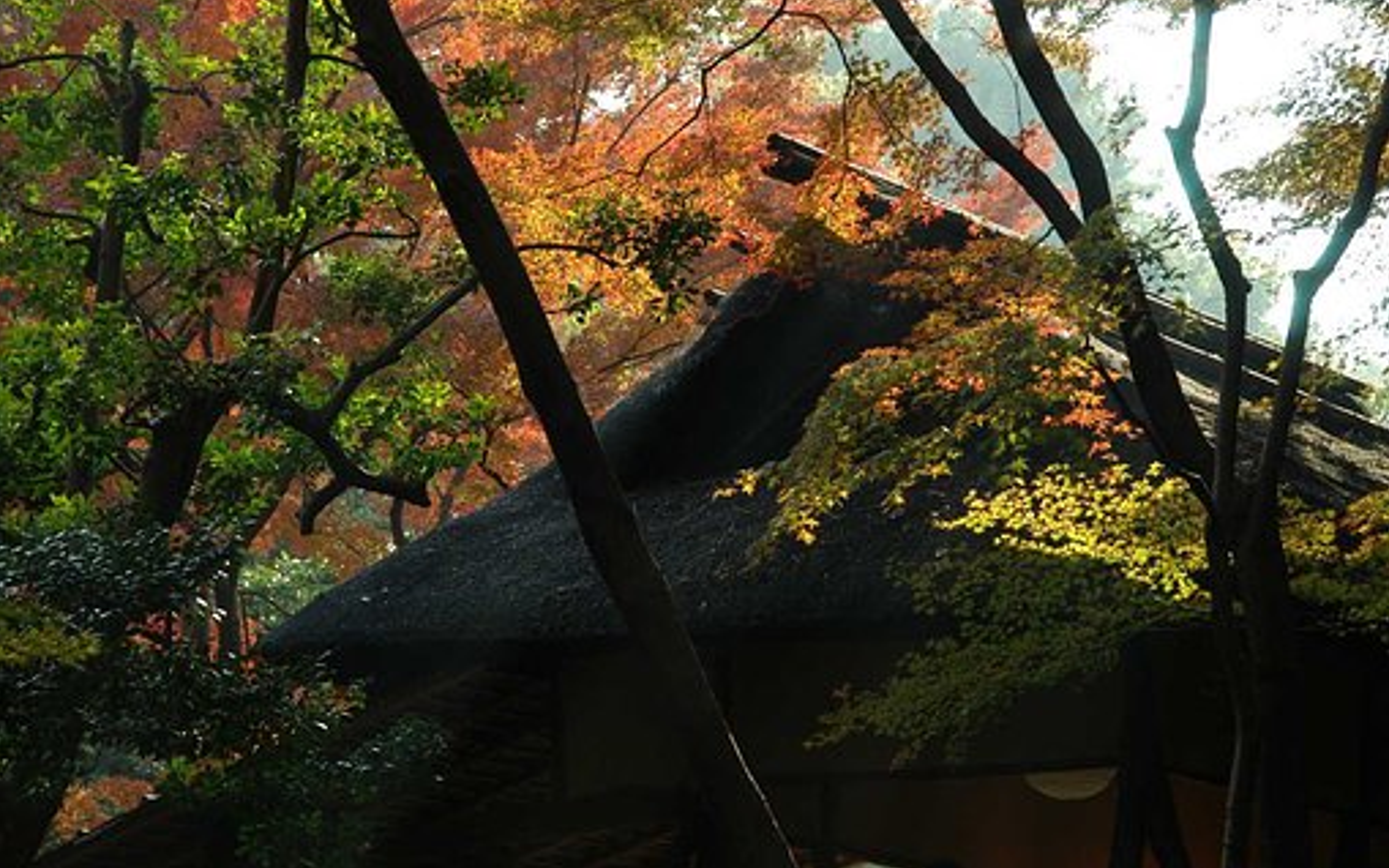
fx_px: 4542
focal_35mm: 120
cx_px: 693
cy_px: 439
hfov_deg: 17.4
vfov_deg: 10.9
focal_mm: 78
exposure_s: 1/160
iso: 400
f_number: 7.1
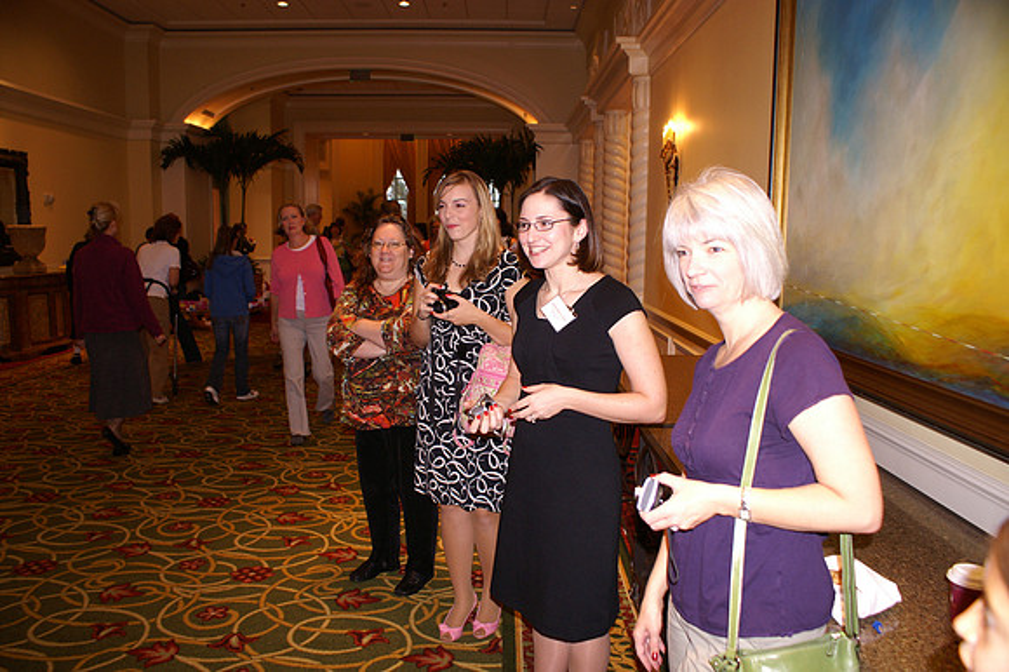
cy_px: 336
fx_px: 756
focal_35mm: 27
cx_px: 504
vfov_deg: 47.9
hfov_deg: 67.4
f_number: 3.5
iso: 400
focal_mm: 18
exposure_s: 1/60
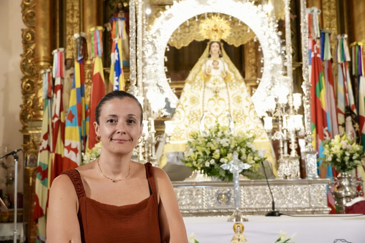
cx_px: 182
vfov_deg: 23.8
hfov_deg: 35.0
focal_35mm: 57
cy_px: 122
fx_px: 578
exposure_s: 1/125
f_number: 4.5
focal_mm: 38
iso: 3200
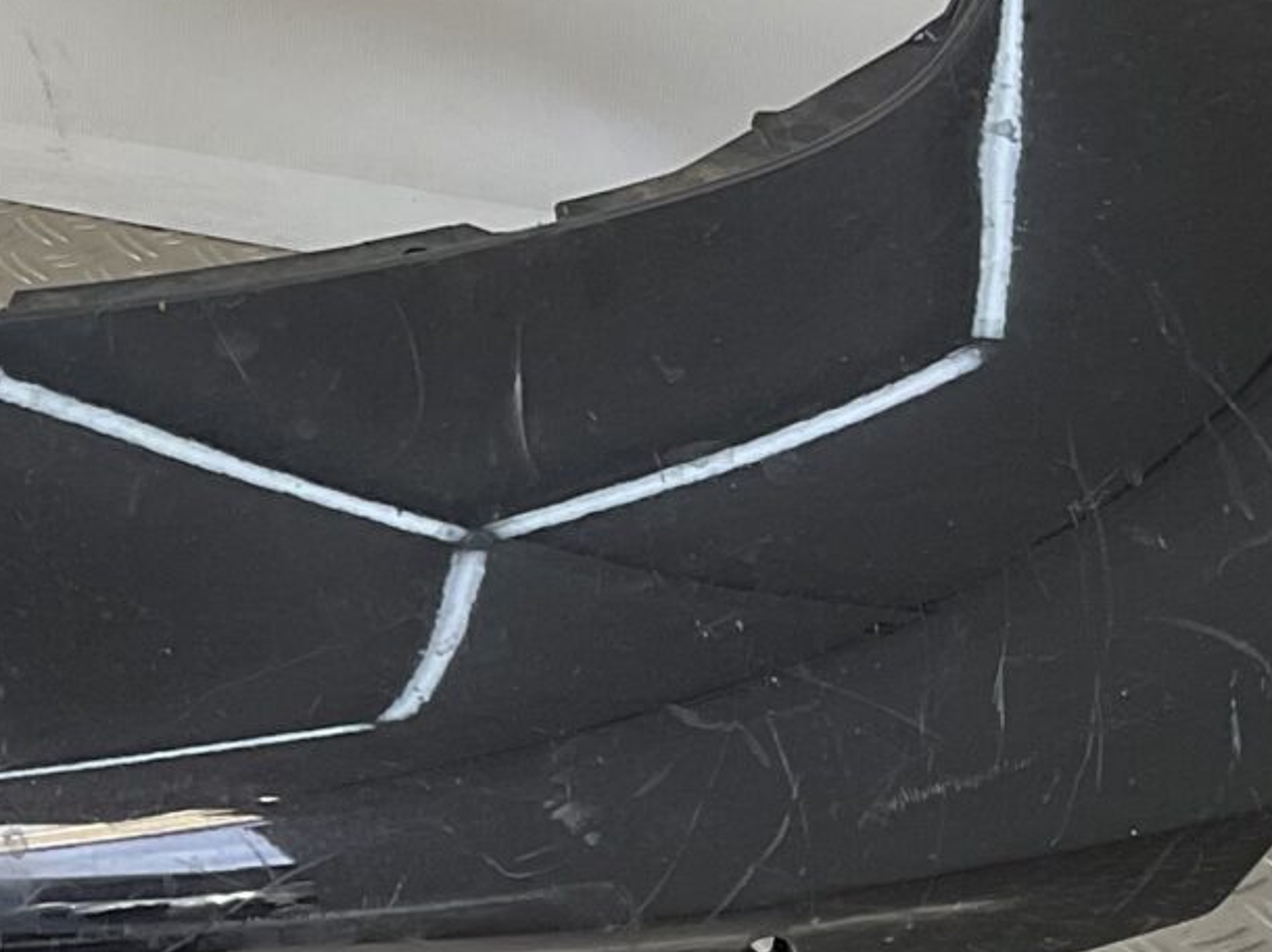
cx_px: -543
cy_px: 470
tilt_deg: -31.0
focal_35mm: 122
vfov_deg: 12.1
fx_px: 4480
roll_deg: -2.7
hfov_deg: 15.1
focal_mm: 3
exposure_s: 1/202
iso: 16
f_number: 1.8
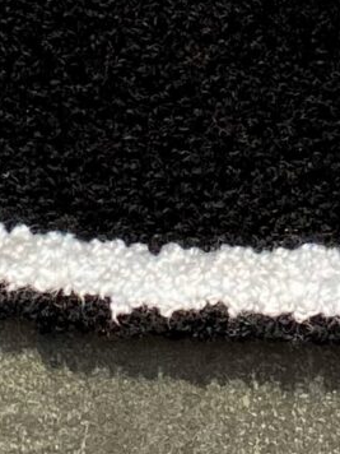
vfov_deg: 9.4
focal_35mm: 187
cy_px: -648
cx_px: 404
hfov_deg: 7.9
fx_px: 2449
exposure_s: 1/446
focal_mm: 4.25
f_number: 1.8
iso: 32
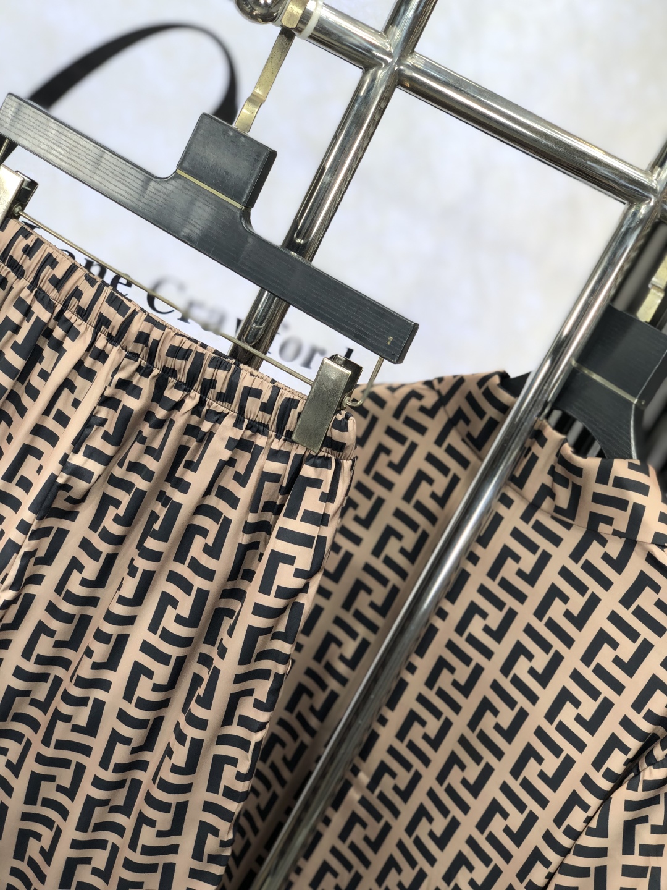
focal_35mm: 52
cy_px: 445
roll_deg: -26.1
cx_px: 334
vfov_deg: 36.8
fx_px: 1336
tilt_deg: -15.1
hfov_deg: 28.0
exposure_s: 1/182
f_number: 2.4
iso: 16
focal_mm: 6
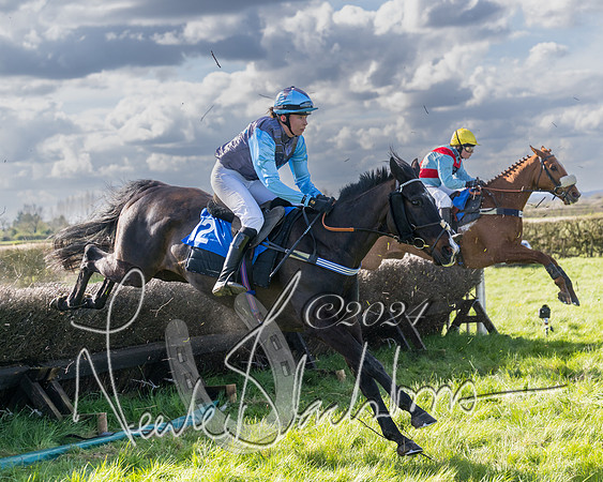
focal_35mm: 83
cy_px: 243
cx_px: 343
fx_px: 1472
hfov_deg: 23.1
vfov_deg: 18.6
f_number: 4
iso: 400
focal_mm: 70
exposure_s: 1/2000
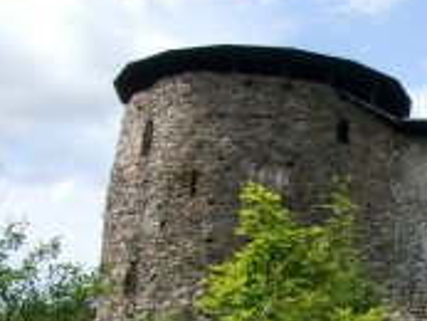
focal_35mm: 81
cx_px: 489
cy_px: 336
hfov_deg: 22.5
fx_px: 1000
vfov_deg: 17.7
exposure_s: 1/500
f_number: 4.3
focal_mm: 5.8
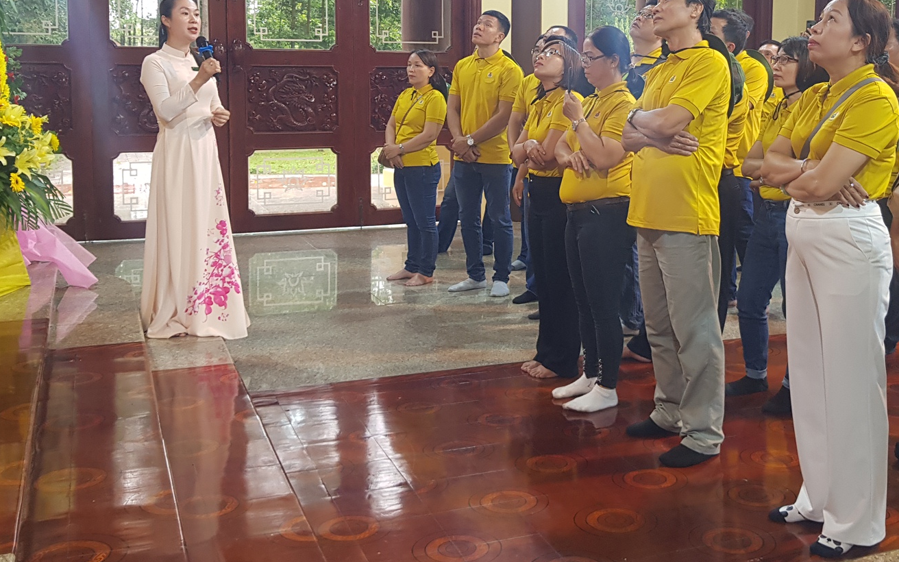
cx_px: 539
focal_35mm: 42
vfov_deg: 30.1
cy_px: 150
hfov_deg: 46.9
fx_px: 1029
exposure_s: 1/50
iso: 100
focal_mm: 4.3
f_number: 1.7
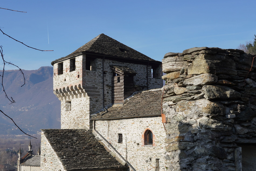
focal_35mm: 53
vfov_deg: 25.5
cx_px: 131
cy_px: 96
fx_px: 377
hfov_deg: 37.5
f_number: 13
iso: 100
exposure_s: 1/100
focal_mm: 28
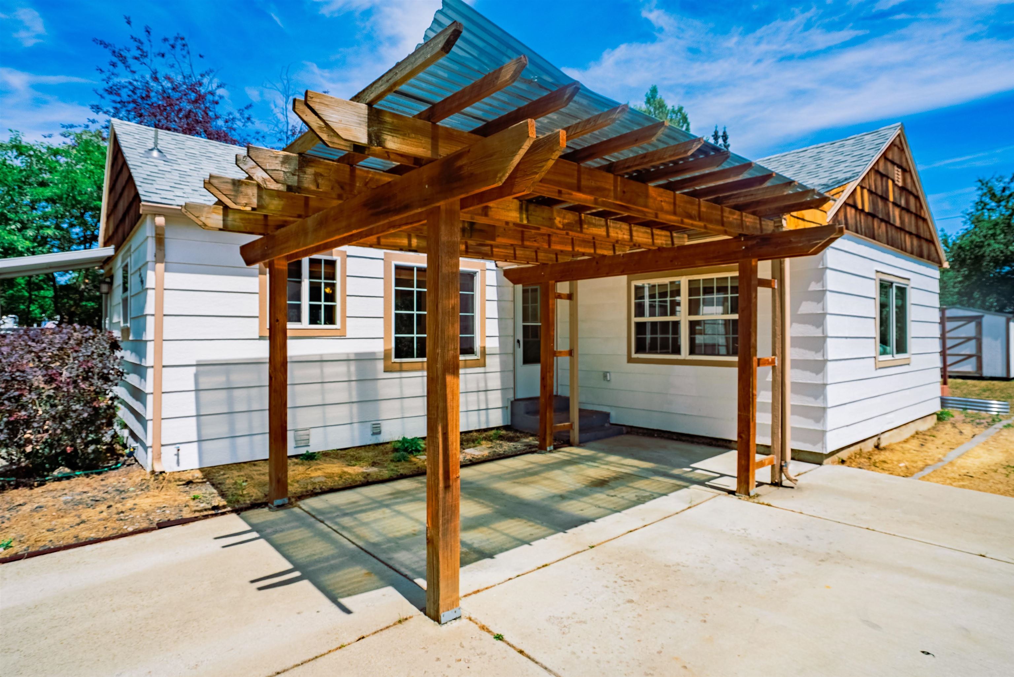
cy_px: 338
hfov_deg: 86.9
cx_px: 507
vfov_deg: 64.6
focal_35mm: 19
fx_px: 535
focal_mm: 19
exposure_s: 1/8000
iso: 400
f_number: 8
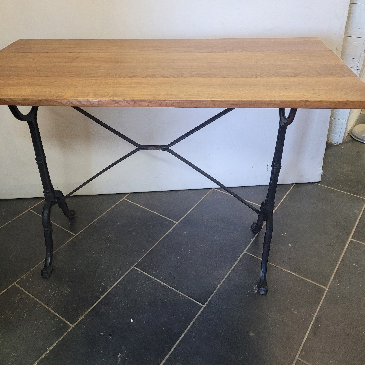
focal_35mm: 32
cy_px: 182
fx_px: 382
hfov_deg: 51.0
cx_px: 163
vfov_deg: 51.1
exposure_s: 1/50
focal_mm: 5.4
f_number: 1.8
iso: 500
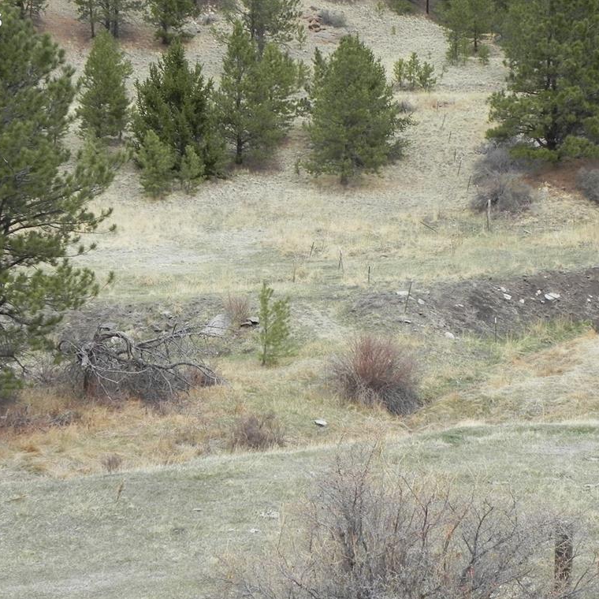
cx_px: 247
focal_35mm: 69
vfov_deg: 25.0
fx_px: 1351
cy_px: 301
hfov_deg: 25.0
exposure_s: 1/230
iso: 160
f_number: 5.6
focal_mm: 10.3
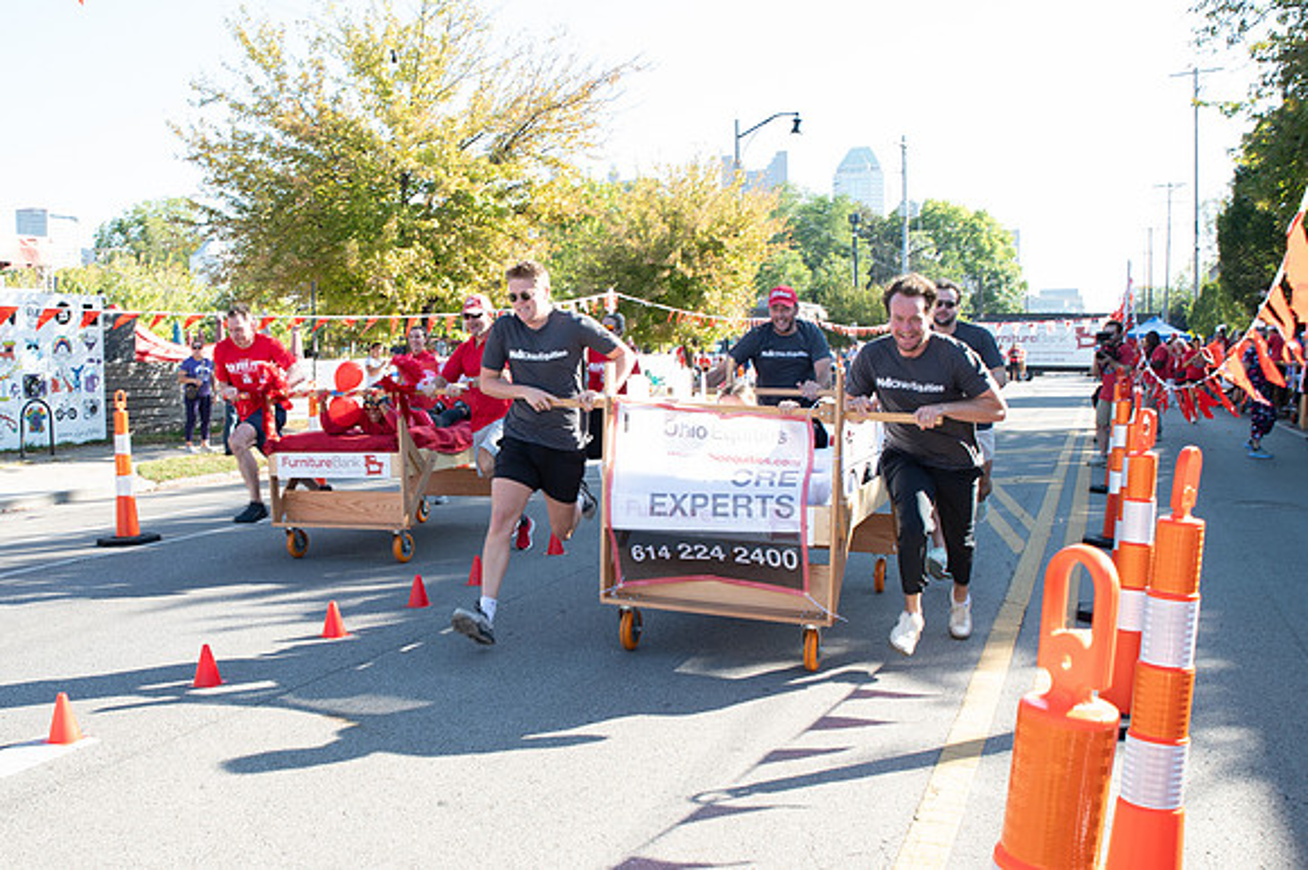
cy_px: 477
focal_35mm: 33
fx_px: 1216
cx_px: 533
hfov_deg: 56.2
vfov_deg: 39.3
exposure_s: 1/200
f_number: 7.1
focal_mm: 24
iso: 500
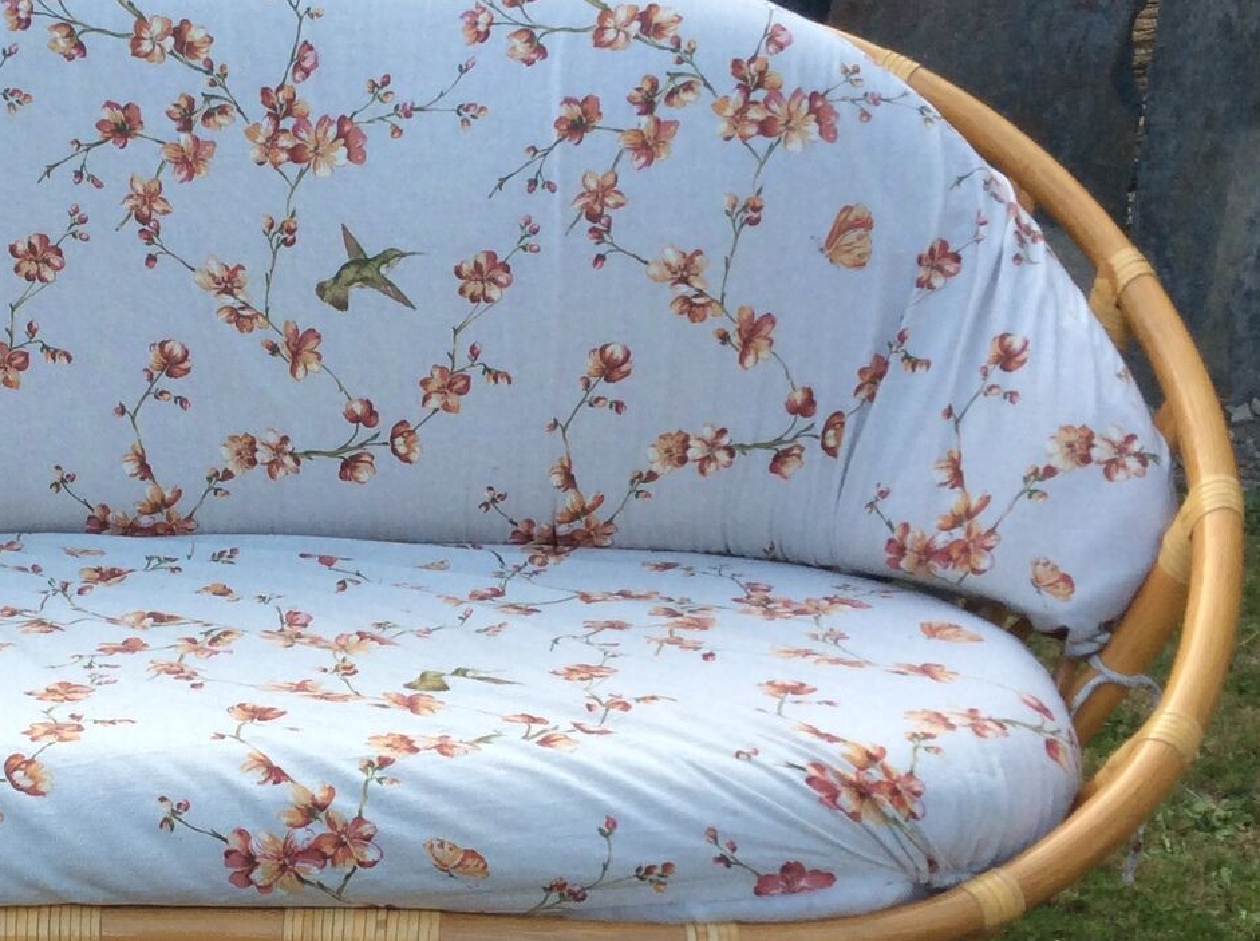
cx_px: 143
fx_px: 2472
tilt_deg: -21.2
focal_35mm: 68
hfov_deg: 27.6
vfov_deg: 21.5
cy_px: 592
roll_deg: +0.3
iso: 32
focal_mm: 3.3
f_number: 2.4
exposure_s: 1/164
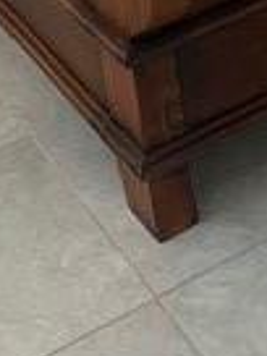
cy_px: -424
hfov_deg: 12.1
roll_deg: +6.5
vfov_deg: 13.2
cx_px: 225
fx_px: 1255
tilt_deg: -10.6
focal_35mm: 122
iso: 160
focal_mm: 4.25
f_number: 1.8
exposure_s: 1/60
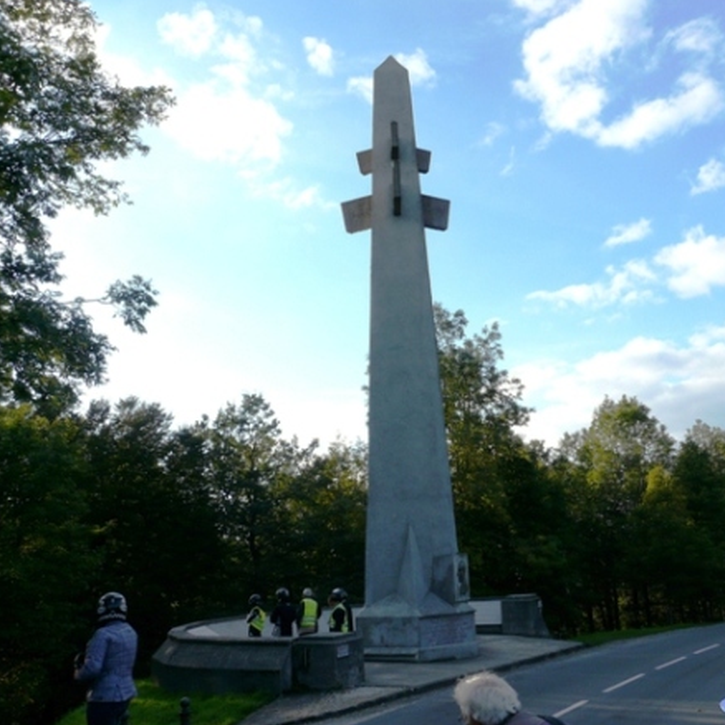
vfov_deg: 48.4
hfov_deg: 47.9
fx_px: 806
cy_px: 358
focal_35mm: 34
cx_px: 460
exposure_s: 1/200
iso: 100
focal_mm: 4.6
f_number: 5.6
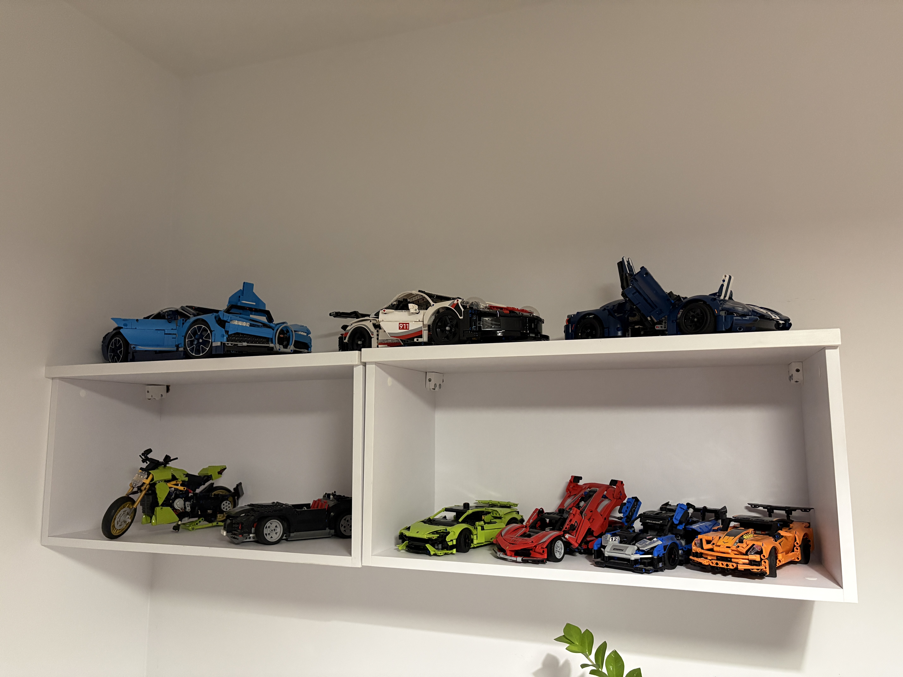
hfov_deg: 67.3
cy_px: 338
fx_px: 678
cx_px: 452
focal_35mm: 26
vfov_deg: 53.1
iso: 640
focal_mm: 5.96
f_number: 1.6
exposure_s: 1/36
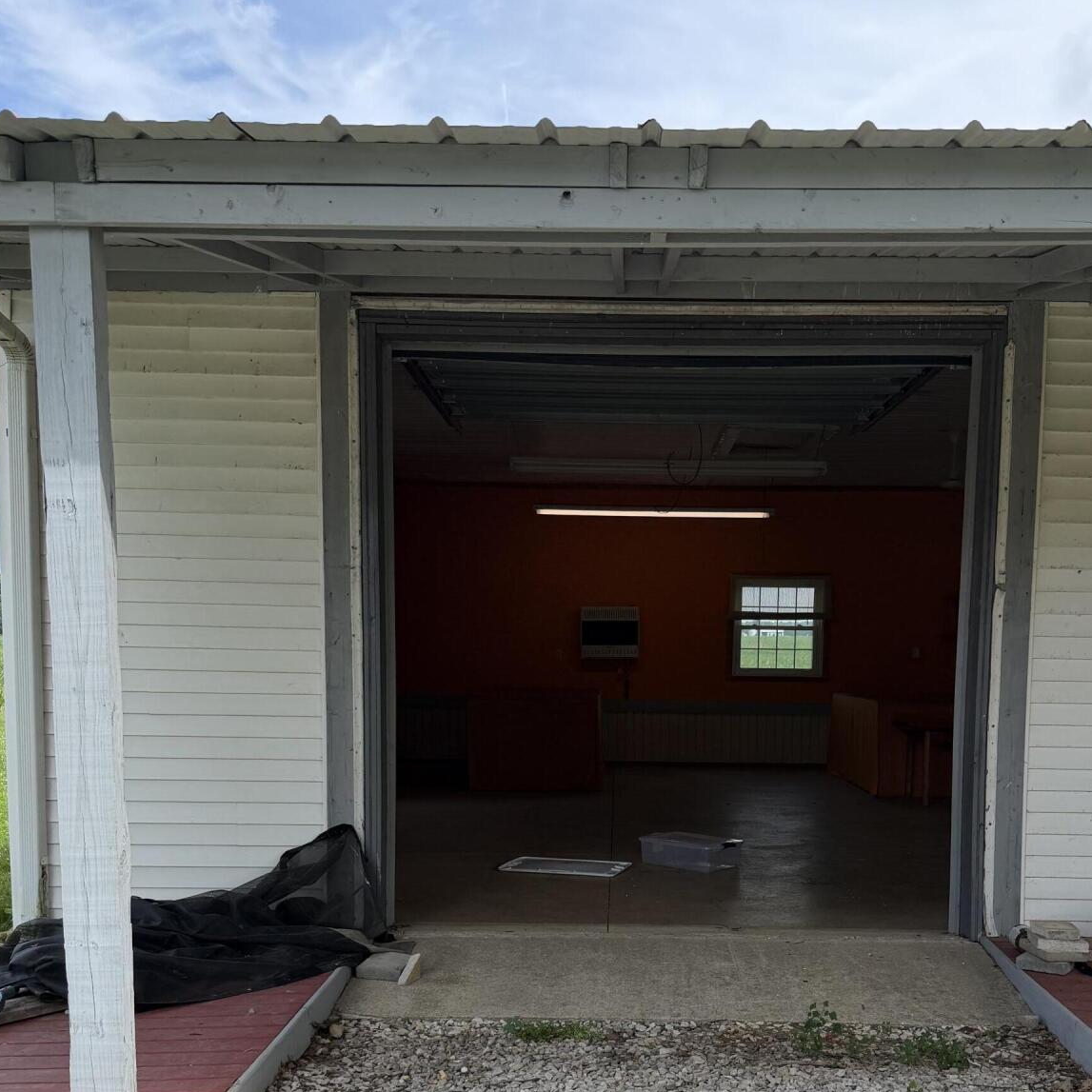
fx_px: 1321
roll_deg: -0.8
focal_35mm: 37
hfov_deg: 44.8
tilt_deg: -5.3
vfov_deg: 43.7
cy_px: 798
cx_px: 631
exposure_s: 1/2611
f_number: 1.78
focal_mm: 6.76
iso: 100
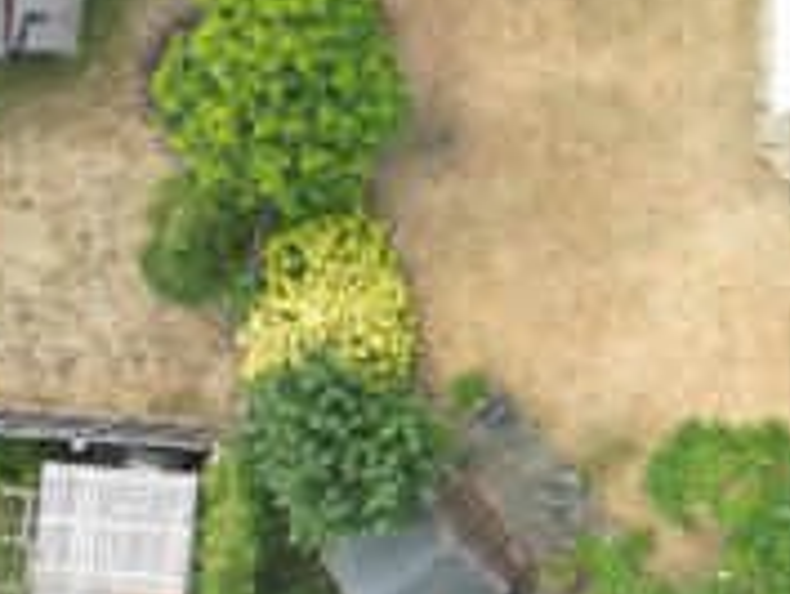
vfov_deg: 18.4
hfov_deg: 22.2
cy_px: 83
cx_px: 1020
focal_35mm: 79
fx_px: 1804
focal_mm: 6.72
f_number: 1.7
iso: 100
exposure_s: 1/500
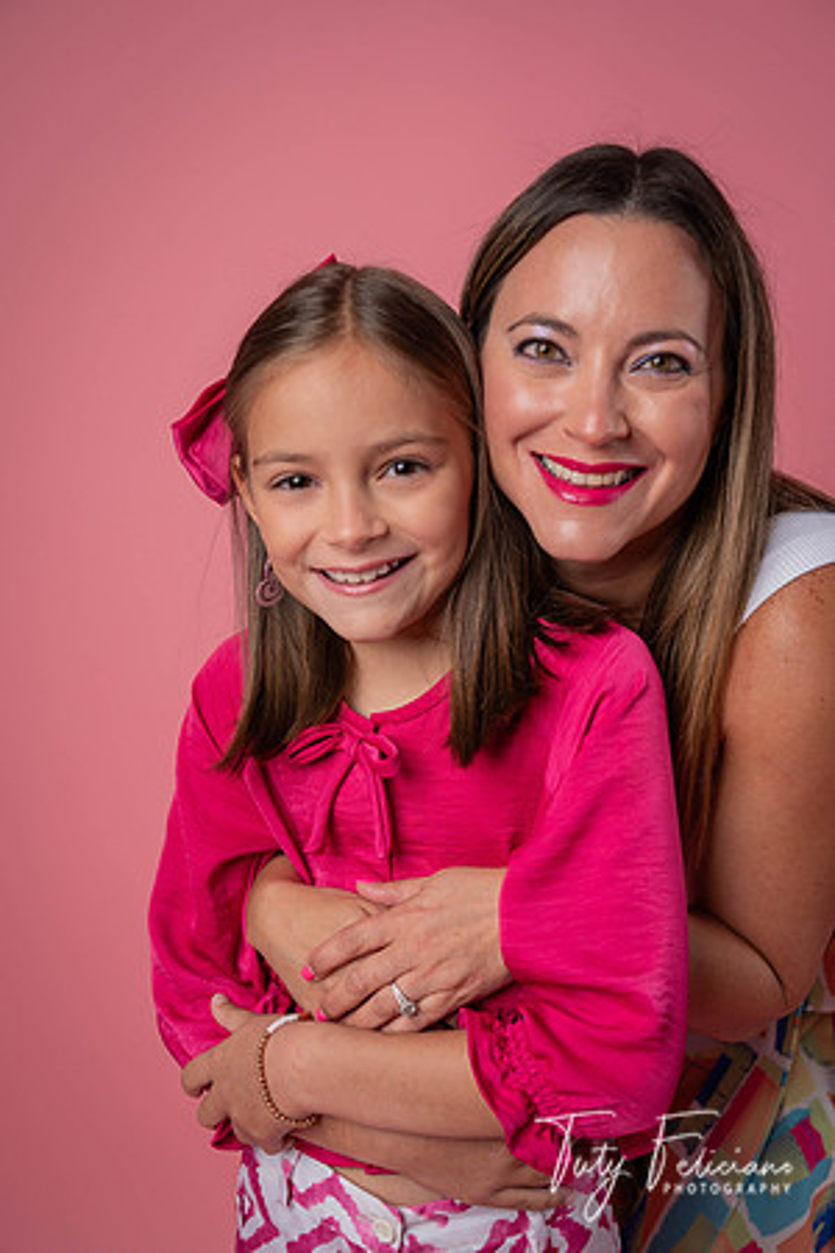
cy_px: 626
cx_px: 418
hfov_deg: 29.2
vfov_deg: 42.7
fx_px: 1600
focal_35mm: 46
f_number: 4.5
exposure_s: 1/125
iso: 64
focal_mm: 46
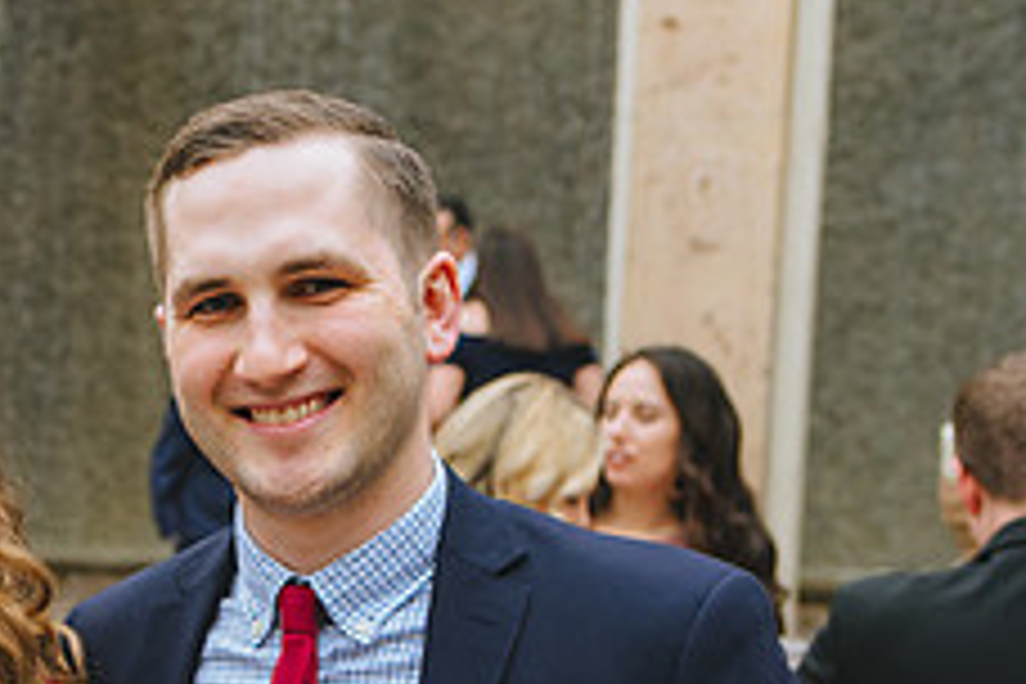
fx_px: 2536
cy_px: 808
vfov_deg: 14.9
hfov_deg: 21.5
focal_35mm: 89
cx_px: -135
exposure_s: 1/250
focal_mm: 35
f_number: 3.5
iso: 1600
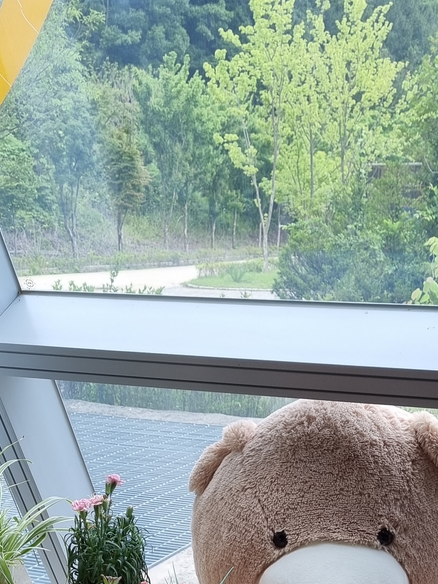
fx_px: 1079
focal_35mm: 64
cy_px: 662
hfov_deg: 22.9
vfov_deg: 27.4
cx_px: 228
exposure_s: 1/149
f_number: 1.8
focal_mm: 5.4
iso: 50
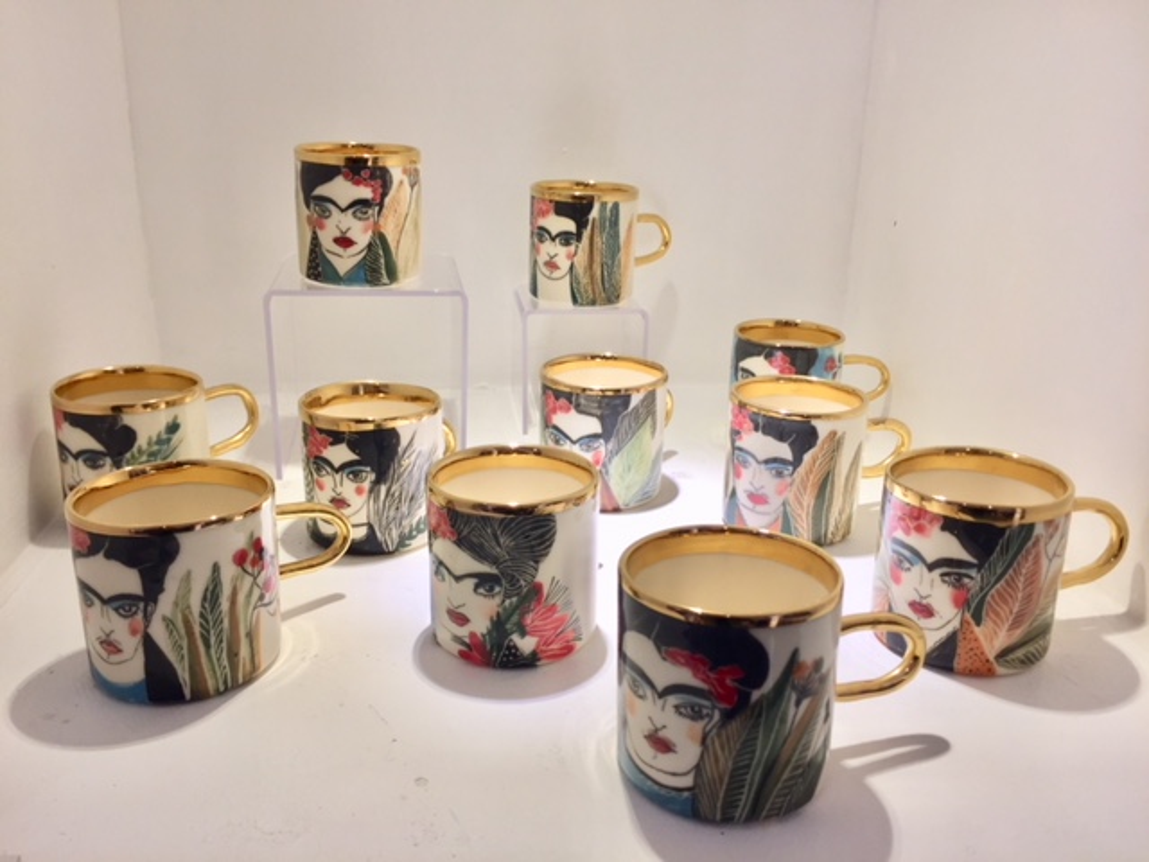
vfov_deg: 48.2
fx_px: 963
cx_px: 574
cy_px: 431
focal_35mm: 29
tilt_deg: -19.1
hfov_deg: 61.7
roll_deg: -1.6
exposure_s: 1/50
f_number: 2.2
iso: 32
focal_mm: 4.15
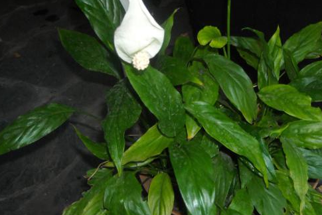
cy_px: 94
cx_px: 173
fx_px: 430
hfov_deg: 41.1
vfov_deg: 28.1
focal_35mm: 48
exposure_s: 1/60
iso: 200
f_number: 2.8
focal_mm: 5.7
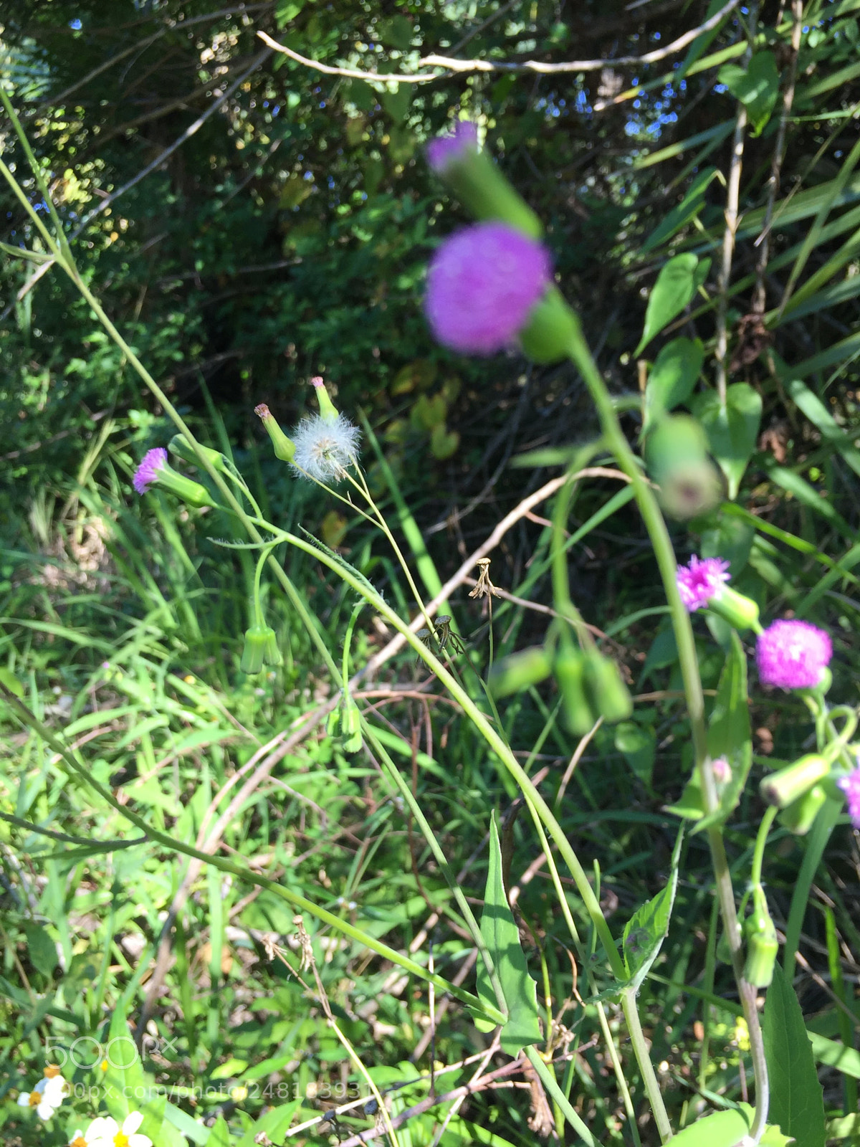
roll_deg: -1.3
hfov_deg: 48.2
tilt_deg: -5.7
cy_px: 574
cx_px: 430
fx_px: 961
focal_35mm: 29
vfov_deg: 61.7
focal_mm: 4.15
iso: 32
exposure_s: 1/241
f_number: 2.2
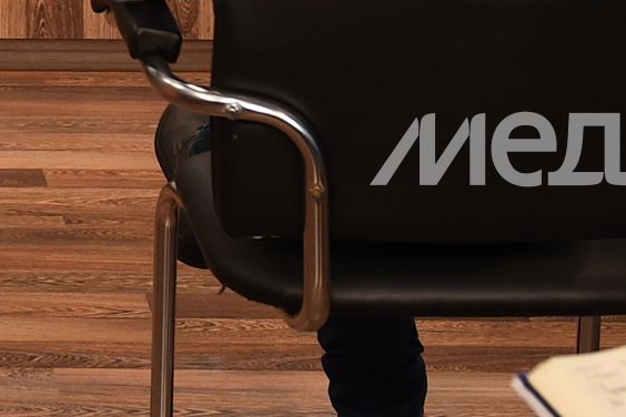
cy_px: -284
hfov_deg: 10.7
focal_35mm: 184
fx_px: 3199
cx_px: -365
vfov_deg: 7.3
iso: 1600
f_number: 3.5
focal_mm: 32
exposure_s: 1/250
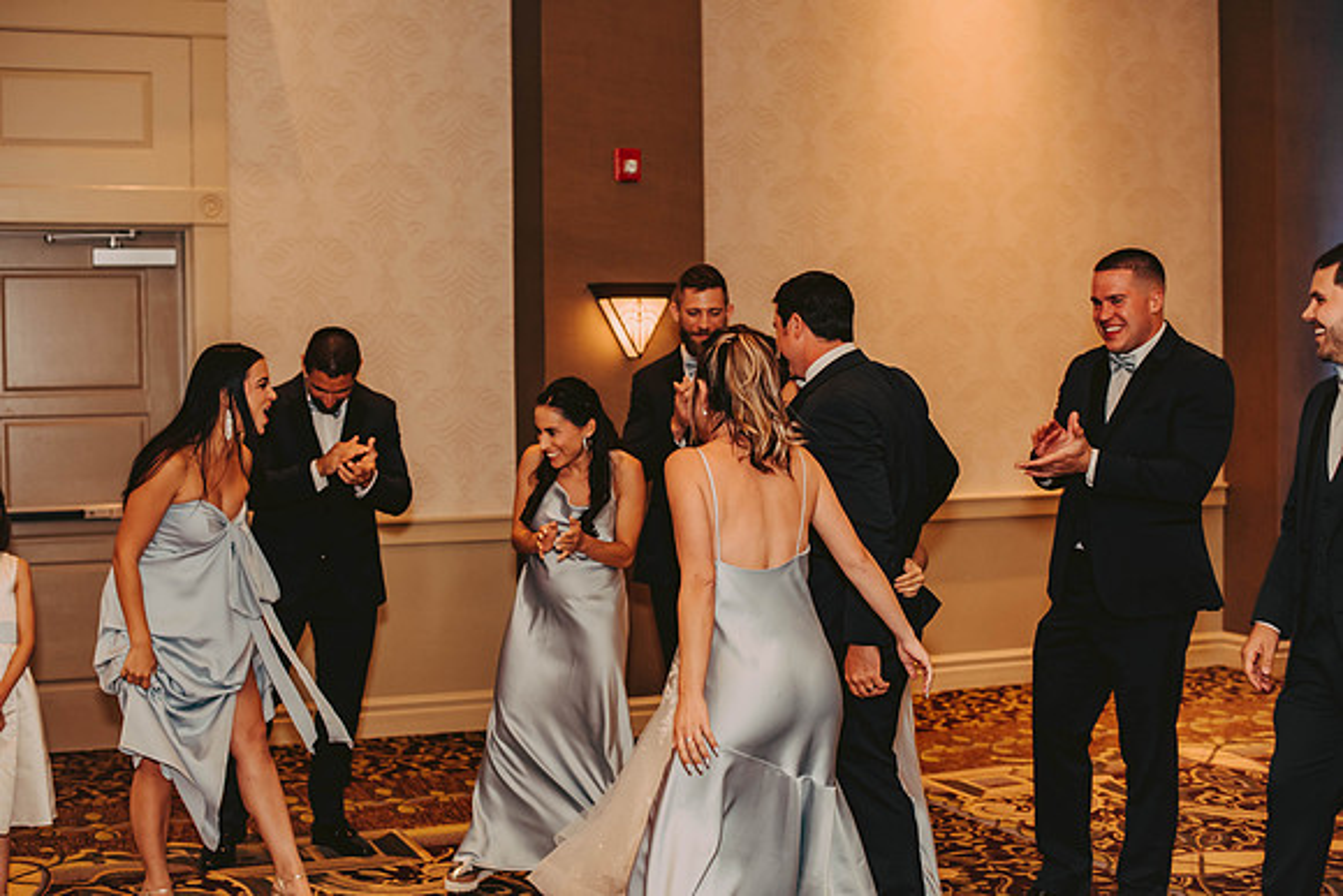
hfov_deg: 39.6
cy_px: 448
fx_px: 1866
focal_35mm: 50
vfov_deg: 27.0
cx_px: 672
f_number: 2.5
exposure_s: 1/125
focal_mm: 50
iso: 800
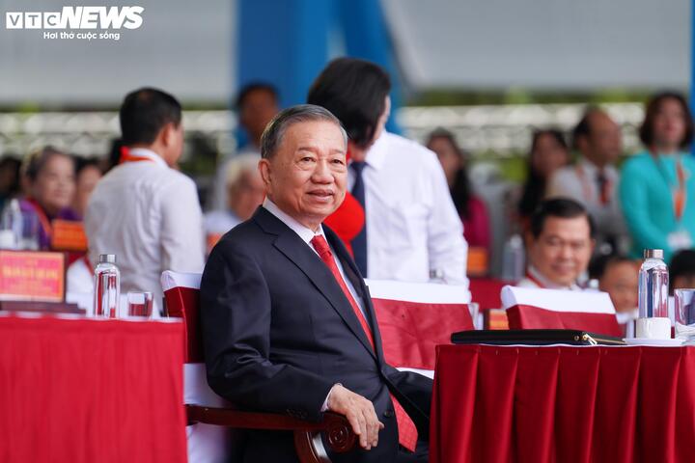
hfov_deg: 5.9
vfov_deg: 3.9
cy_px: 232
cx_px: 348
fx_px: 6795
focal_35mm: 352
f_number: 5.6
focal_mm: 352
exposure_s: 1/640
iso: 1000
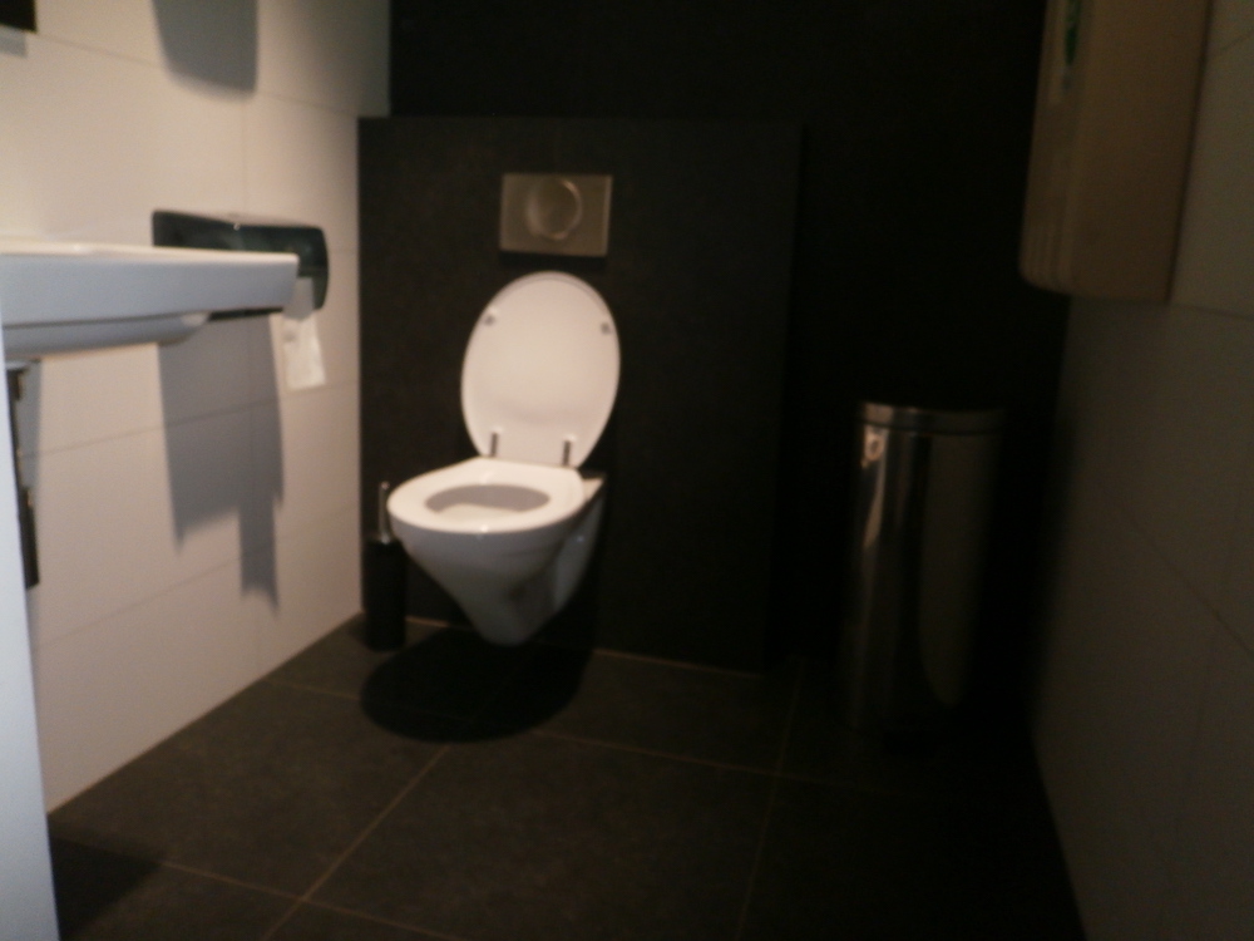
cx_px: 627
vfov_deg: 53.1
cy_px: 470
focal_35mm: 26
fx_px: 942
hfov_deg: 67.3
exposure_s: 1/30
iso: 200
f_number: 2.8
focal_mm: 4.7
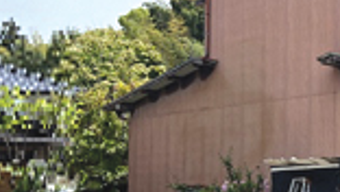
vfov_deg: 13.2
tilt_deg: +2.4
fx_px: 821
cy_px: 173
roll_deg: -0.1
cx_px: 360
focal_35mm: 91
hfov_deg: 22.3
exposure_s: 1/3077
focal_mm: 5.7
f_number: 1.5
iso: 50
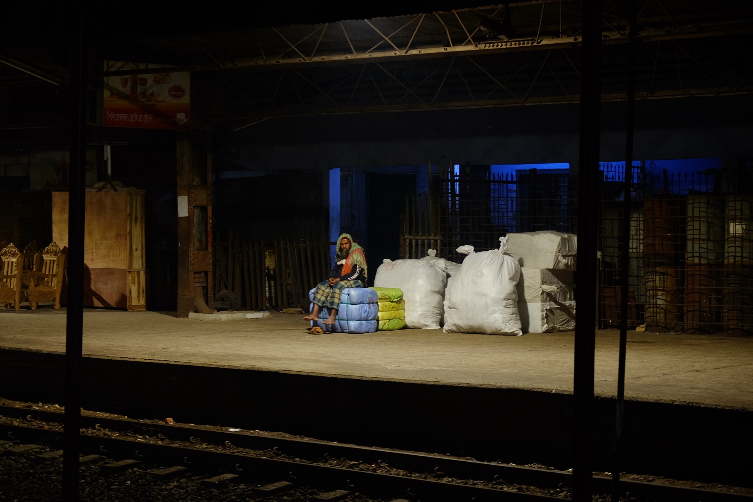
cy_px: 251
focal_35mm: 83
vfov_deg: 16.5
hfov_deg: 24.5
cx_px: 376
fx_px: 1736
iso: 800
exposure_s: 1/8
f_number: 4.5
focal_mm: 55
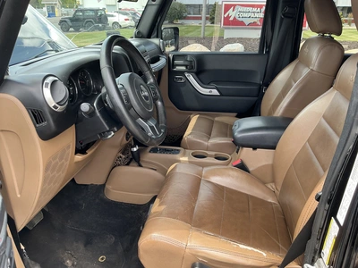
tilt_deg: -21.6
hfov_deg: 63.4
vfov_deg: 49.7
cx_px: 179
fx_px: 290
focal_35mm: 28
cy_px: 134
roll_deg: -3.4
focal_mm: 3
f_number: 1.8
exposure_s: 1/122
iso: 40
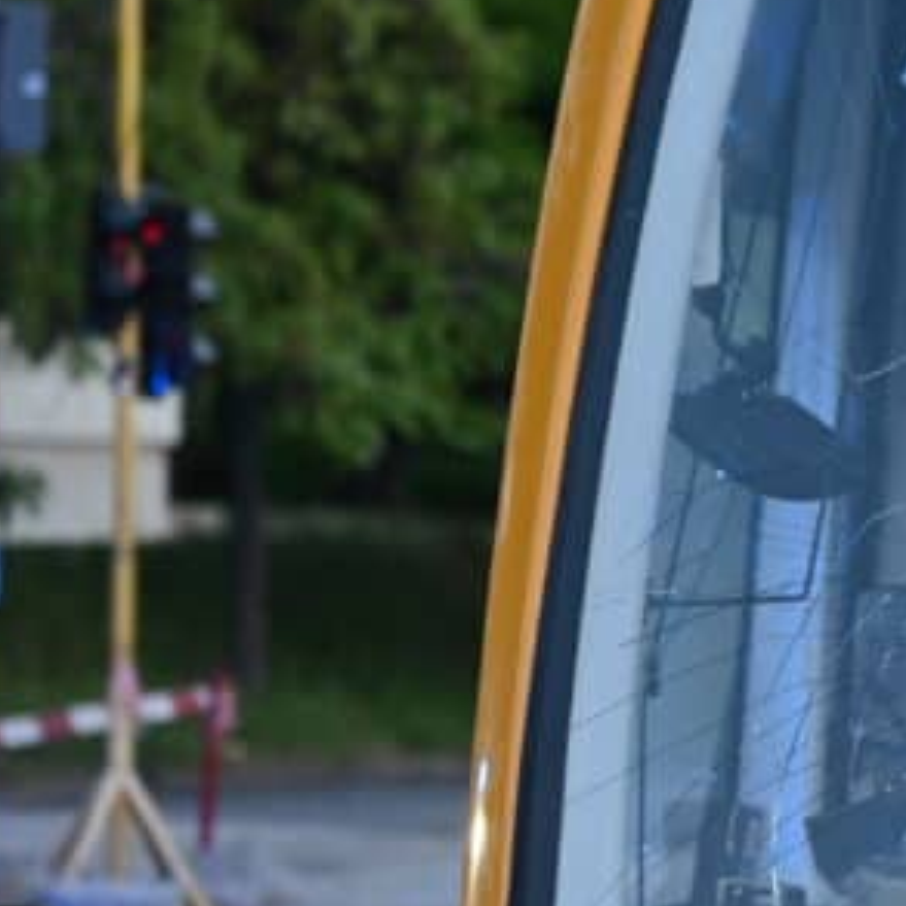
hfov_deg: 8.2
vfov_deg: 8.4
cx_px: 1361
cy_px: 659
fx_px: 6159
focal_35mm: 208
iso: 1600
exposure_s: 1/125
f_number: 3.2
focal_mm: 70
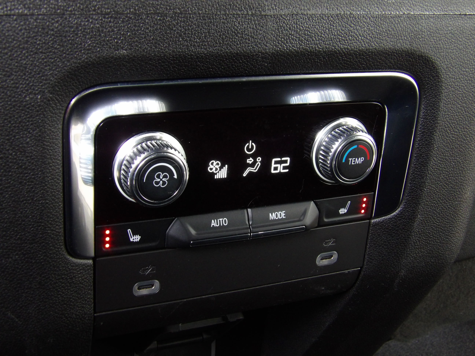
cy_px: 178
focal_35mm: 53
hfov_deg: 36.2
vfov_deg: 27.5
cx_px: 238
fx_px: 727
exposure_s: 1/20
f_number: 3.9
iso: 438
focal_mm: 9.5
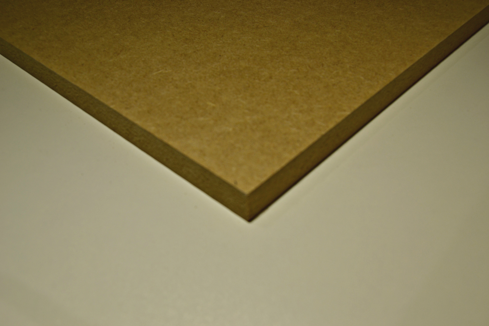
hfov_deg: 53.1
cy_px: 163
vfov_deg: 36.9
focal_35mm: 36
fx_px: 489
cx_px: 244
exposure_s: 1/160
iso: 100
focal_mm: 24
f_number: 7.1
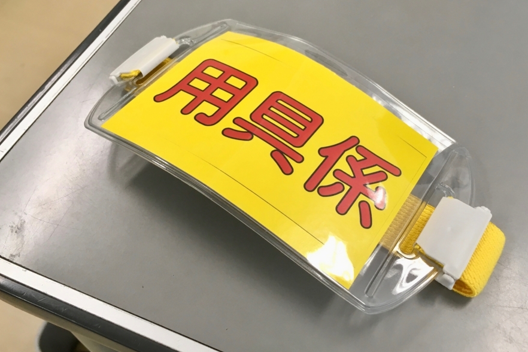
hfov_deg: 54.4
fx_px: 513
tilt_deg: -54.3
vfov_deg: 37.8
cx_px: 286
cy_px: 151
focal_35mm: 35
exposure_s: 1/30
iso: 32
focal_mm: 4.15
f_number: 2.2
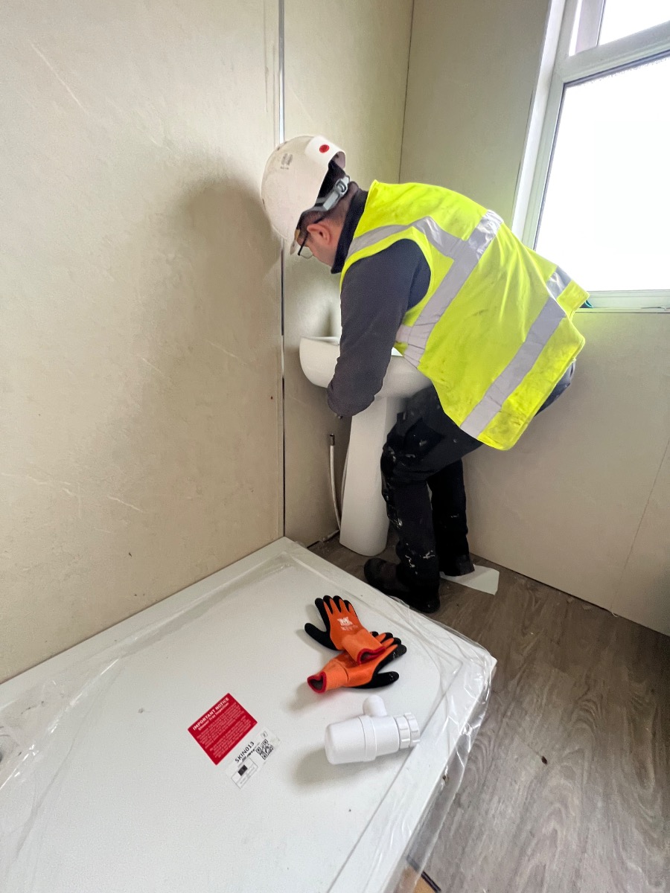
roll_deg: -2.5
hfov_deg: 89.9
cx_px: 335
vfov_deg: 106.2
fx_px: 335
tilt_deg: -17.9
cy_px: 446
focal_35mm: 13
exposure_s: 1/60
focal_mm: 1.57
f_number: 1.8
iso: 320
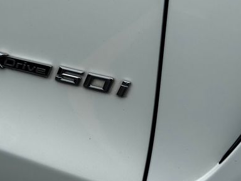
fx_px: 557
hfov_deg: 24.2
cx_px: 68
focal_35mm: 80
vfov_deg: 18.3
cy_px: 39
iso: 64
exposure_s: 1/980
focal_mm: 6.76
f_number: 1.78
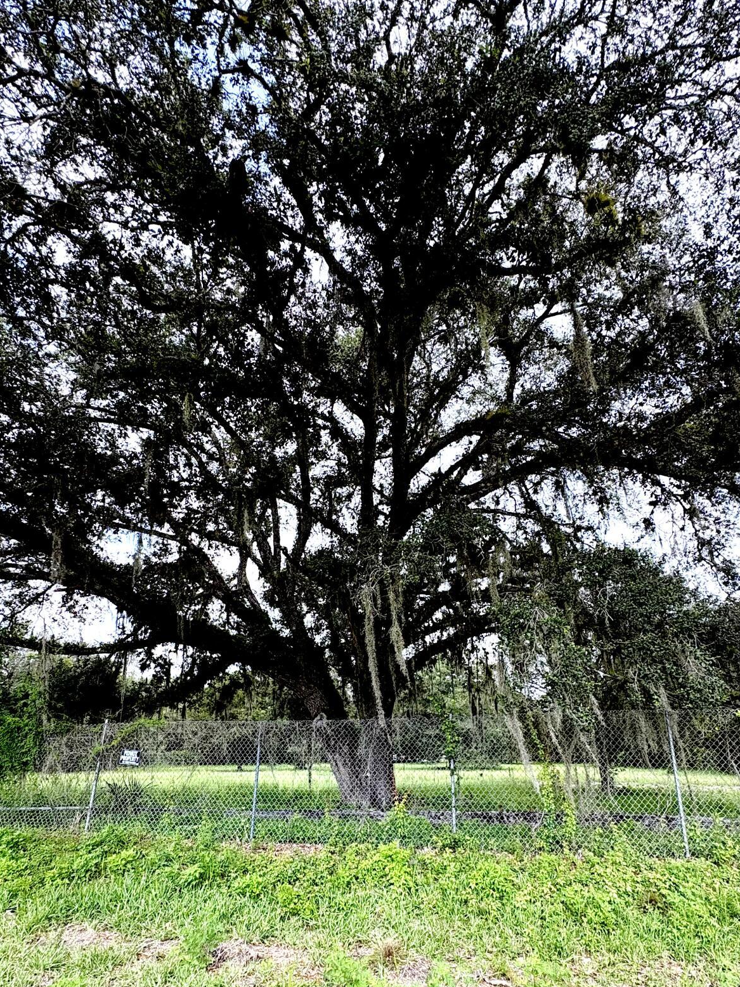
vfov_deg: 86.5
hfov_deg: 71.6
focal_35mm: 18
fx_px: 513
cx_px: 363
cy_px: 600
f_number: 2.2
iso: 64
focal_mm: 2.22
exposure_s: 1/435
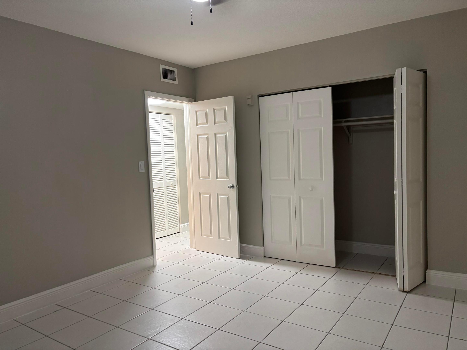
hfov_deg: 67.3
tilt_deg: -4.0
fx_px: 351
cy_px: 175
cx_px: 234
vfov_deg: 53.1
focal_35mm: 26
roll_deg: +1.9
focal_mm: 5.96
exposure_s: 1/60
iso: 250
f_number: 1.6
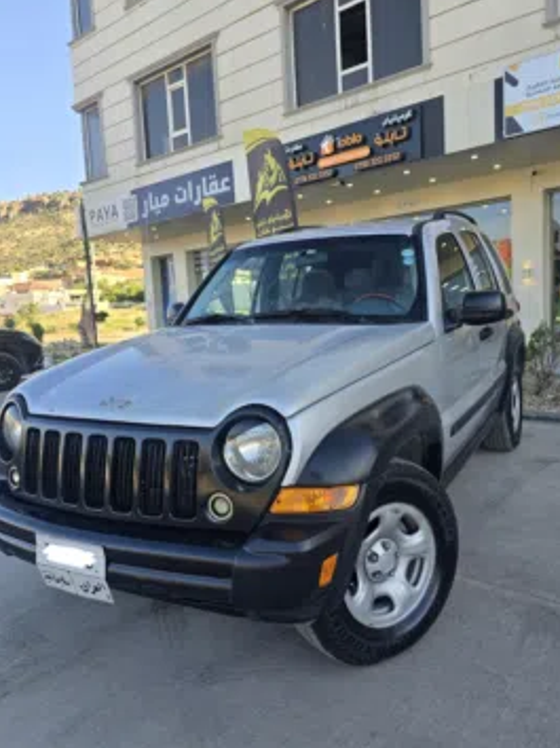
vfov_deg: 67.3
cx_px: 315
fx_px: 561
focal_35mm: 26
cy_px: 370
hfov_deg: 52.9
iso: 12
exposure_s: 1/182
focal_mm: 6.3
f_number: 1.7
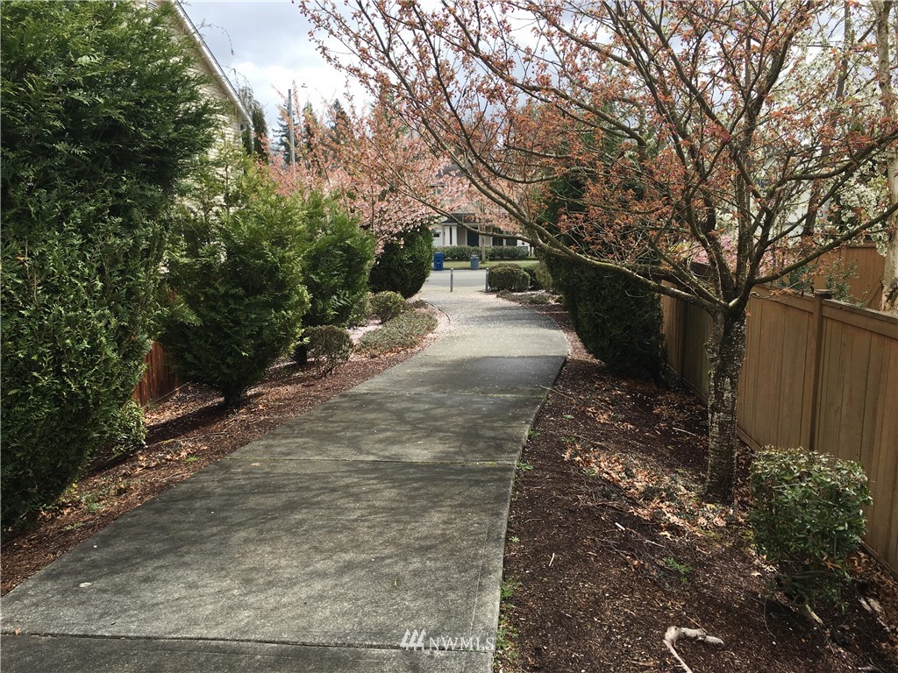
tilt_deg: -8.3
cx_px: 449
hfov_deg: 61.7
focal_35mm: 29
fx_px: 752
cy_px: 336
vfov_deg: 48.2
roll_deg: +0.0
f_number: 2.2
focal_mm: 4.15
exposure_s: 1/754
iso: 25
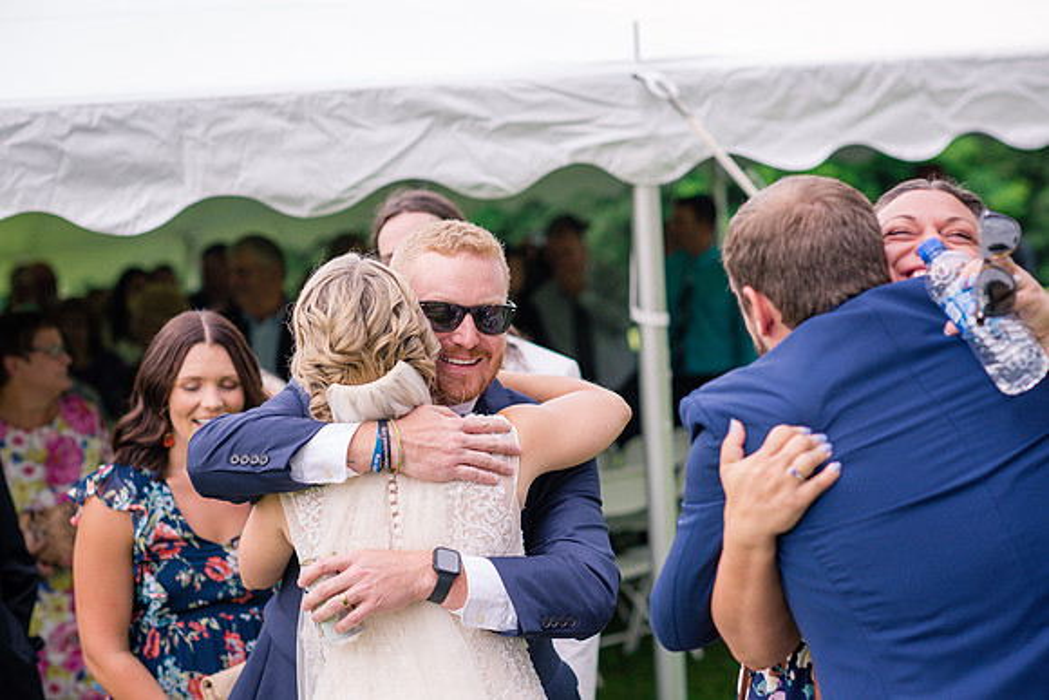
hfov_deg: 23.9
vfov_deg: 16.1
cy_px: 350
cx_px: 524
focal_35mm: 85
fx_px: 2477
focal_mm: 85
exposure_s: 1/2000
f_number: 3.2
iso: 500
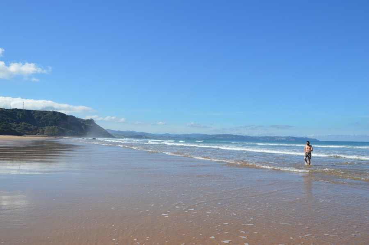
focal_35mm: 32
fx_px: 323
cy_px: 122
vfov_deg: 41.6
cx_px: 184
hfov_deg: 59.5
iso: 100
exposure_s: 1/320
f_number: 9
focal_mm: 21
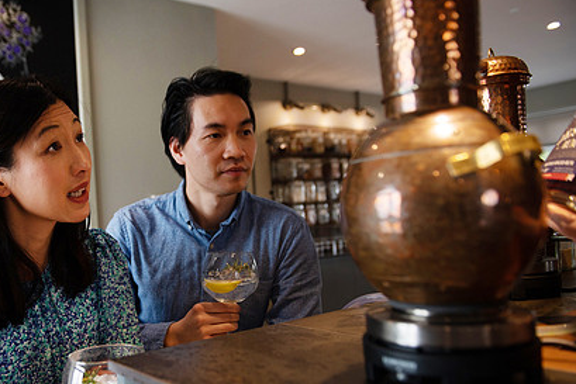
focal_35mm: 34
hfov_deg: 54.5
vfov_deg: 38.8
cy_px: 229
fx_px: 544
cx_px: 186
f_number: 2.8
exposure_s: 1/250
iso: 400
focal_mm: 24
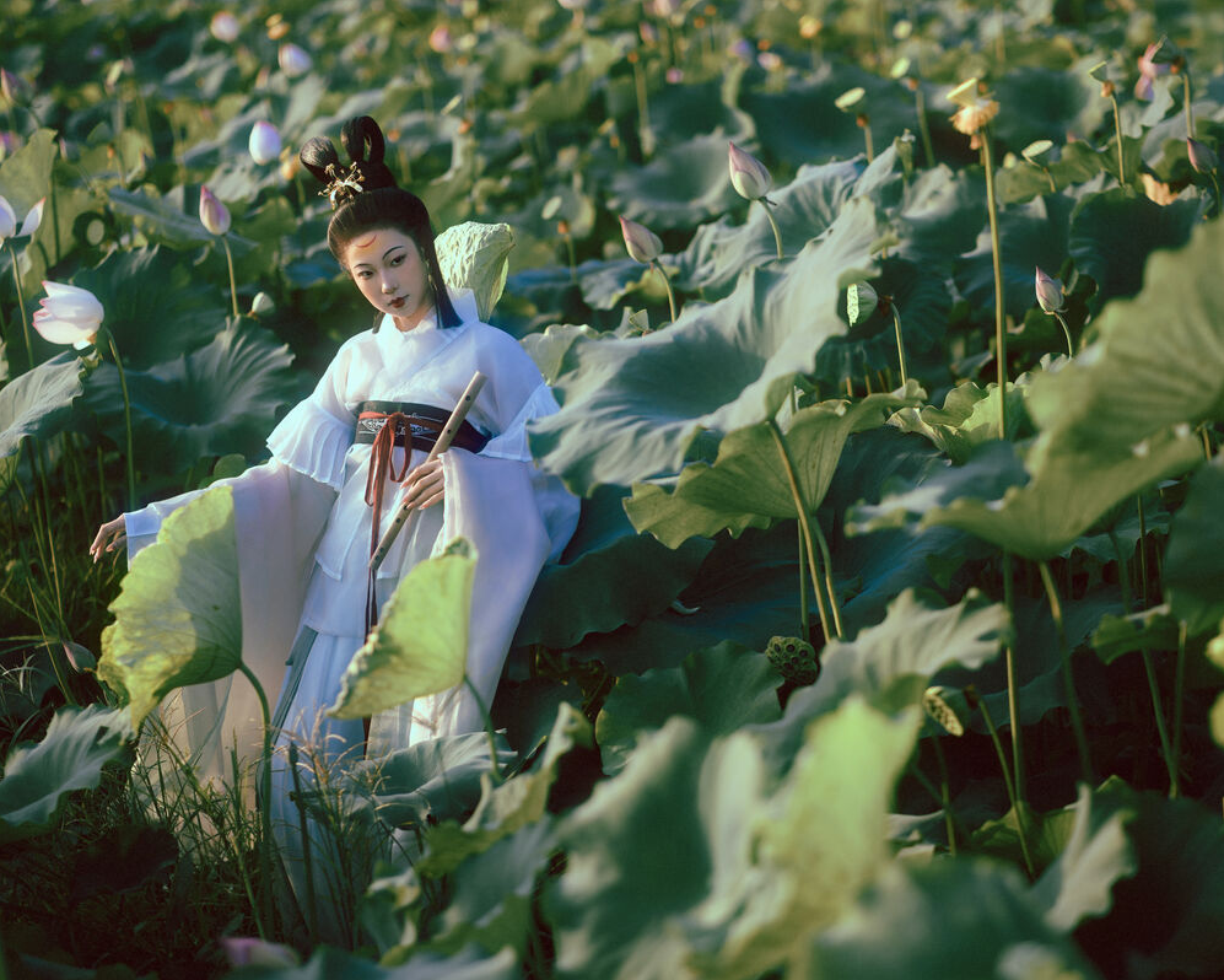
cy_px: 490
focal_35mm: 96
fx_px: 3478
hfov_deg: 20.0
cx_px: 627
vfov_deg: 16.0
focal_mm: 85
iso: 100
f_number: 1.8
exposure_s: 1/1250
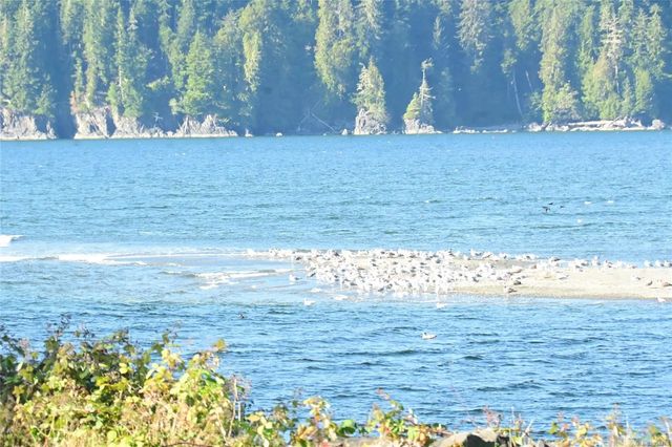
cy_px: 224
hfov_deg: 6.9
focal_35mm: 300
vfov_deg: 4.6
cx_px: 336
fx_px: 5597
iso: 5000
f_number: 11
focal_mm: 200
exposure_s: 1/1500
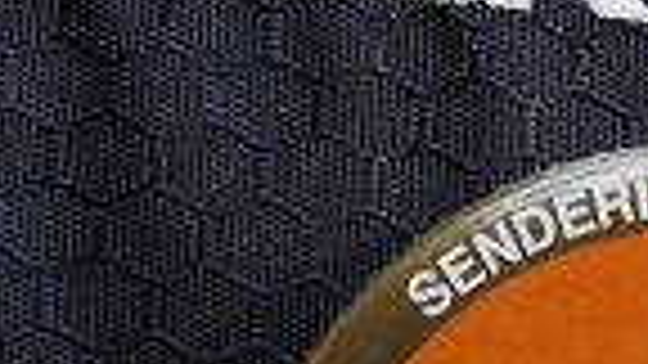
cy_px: 148
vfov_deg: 2.7
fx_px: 7801
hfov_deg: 4.7
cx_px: 828
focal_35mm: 454
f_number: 5
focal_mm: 60
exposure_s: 1/60
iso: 200
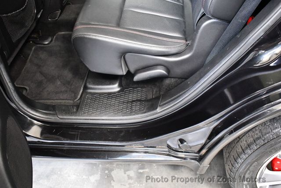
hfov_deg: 53.1
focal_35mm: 36
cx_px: 140
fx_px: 281
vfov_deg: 36.9
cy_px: 94
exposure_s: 1/60
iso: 6400
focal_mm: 18
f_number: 3.5
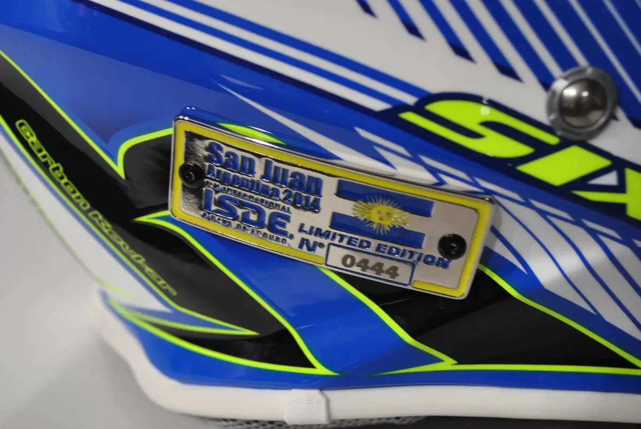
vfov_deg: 25.8
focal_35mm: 52
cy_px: 214
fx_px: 936
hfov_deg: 37.8
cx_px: 320
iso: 400
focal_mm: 35
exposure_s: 1/30
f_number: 5
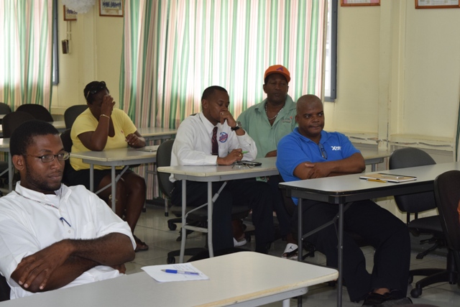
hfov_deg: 24.6
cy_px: 154
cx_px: 230
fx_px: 1054
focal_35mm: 82
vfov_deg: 16.6
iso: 800
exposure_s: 1/100
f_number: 5.6
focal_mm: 55
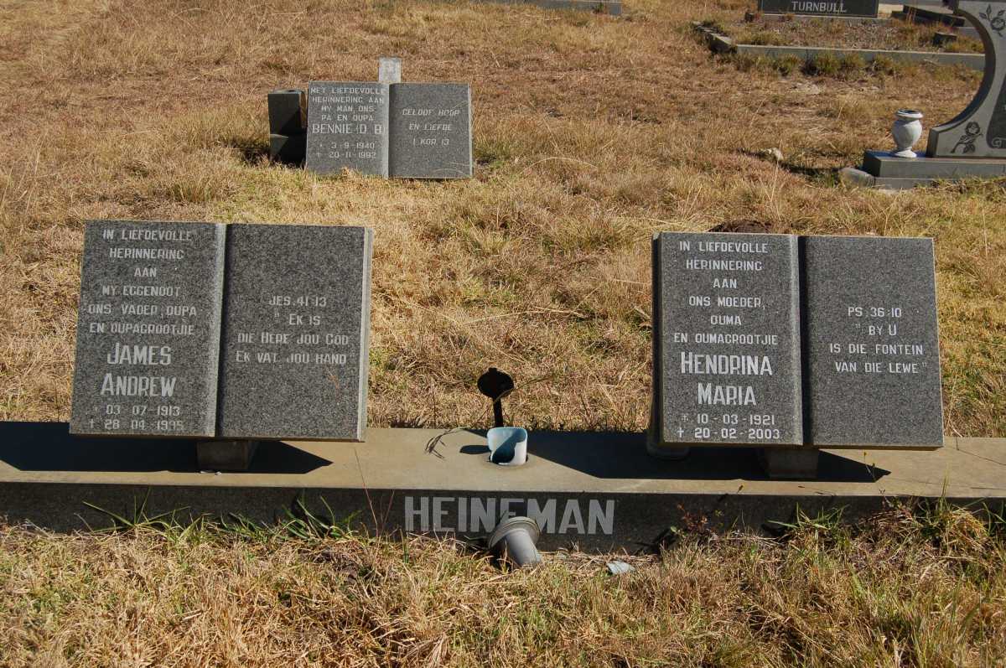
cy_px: 334
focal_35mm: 39
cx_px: 503
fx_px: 1088
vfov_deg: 34.1
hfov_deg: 49.6
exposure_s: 1/640
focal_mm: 26
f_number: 6.3
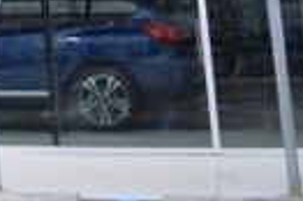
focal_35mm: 144
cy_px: -312
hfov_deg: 11.9
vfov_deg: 8.5
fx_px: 1210
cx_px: -391
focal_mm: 18
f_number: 3.5
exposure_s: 1/500
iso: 100
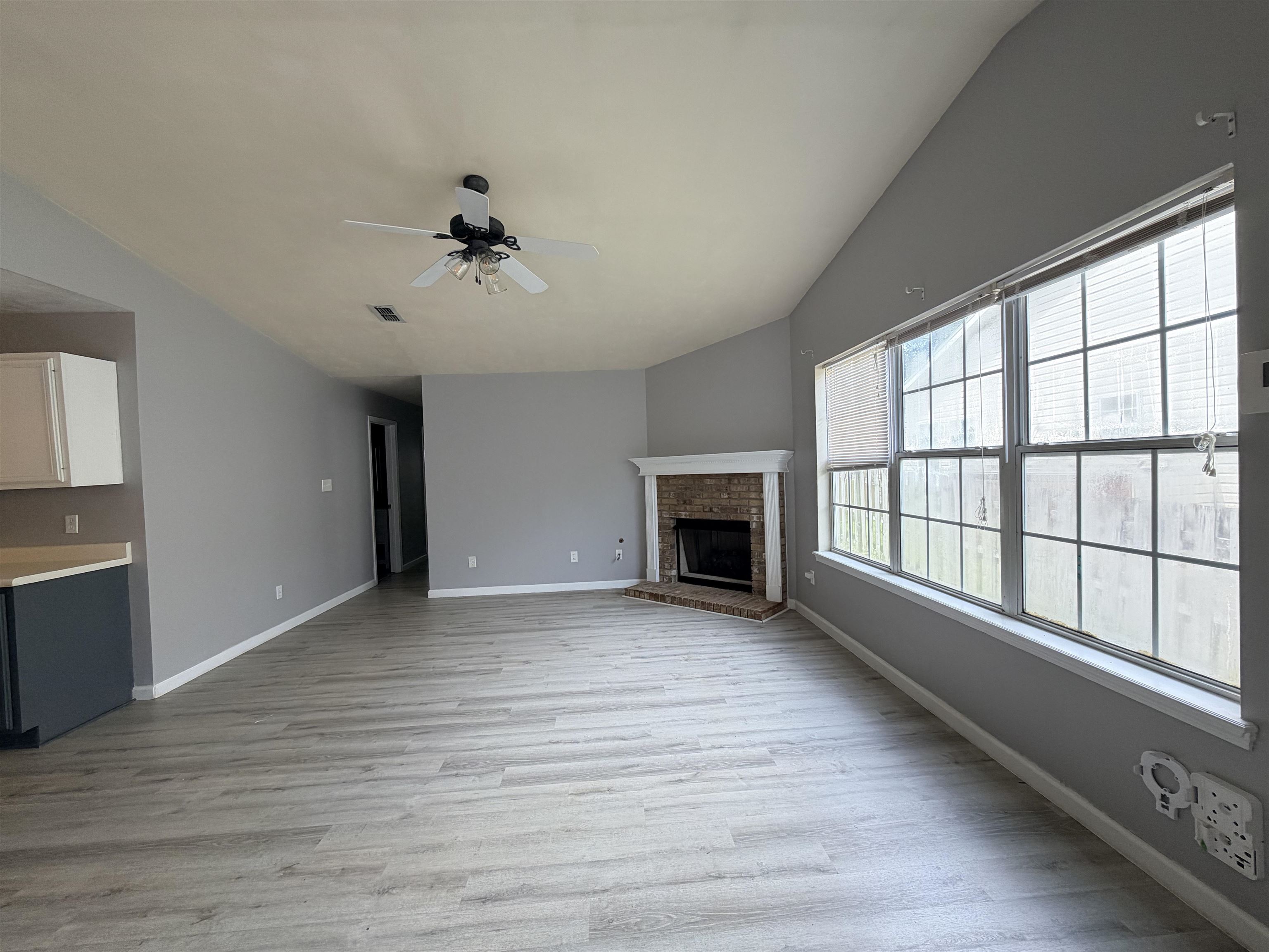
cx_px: 634
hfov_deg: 102.1
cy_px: 476
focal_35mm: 14
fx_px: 513
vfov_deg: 85.7
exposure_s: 1/120
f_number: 2.2
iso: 64
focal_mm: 2.22
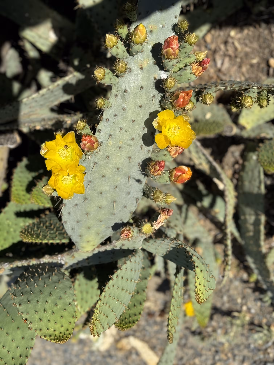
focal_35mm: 48
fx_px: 507
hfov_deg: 30.3
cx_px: 137
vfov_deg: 39.7
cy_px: 182
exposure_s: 1/4049
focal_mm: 6.76
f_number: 1.78
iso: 64
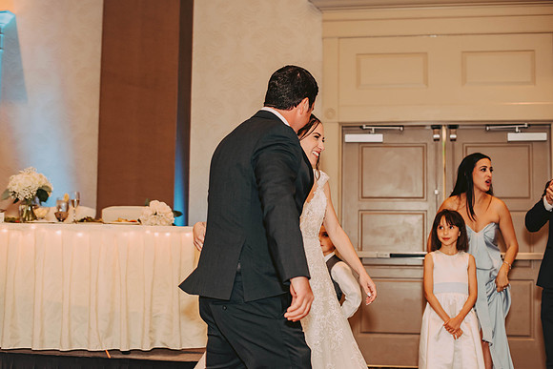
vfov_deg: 27.0
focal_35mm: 50
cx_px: 276
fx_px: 768
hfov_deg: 39.6
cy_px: 184
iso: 800
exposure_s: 1/125
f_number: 2.5
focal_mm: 50
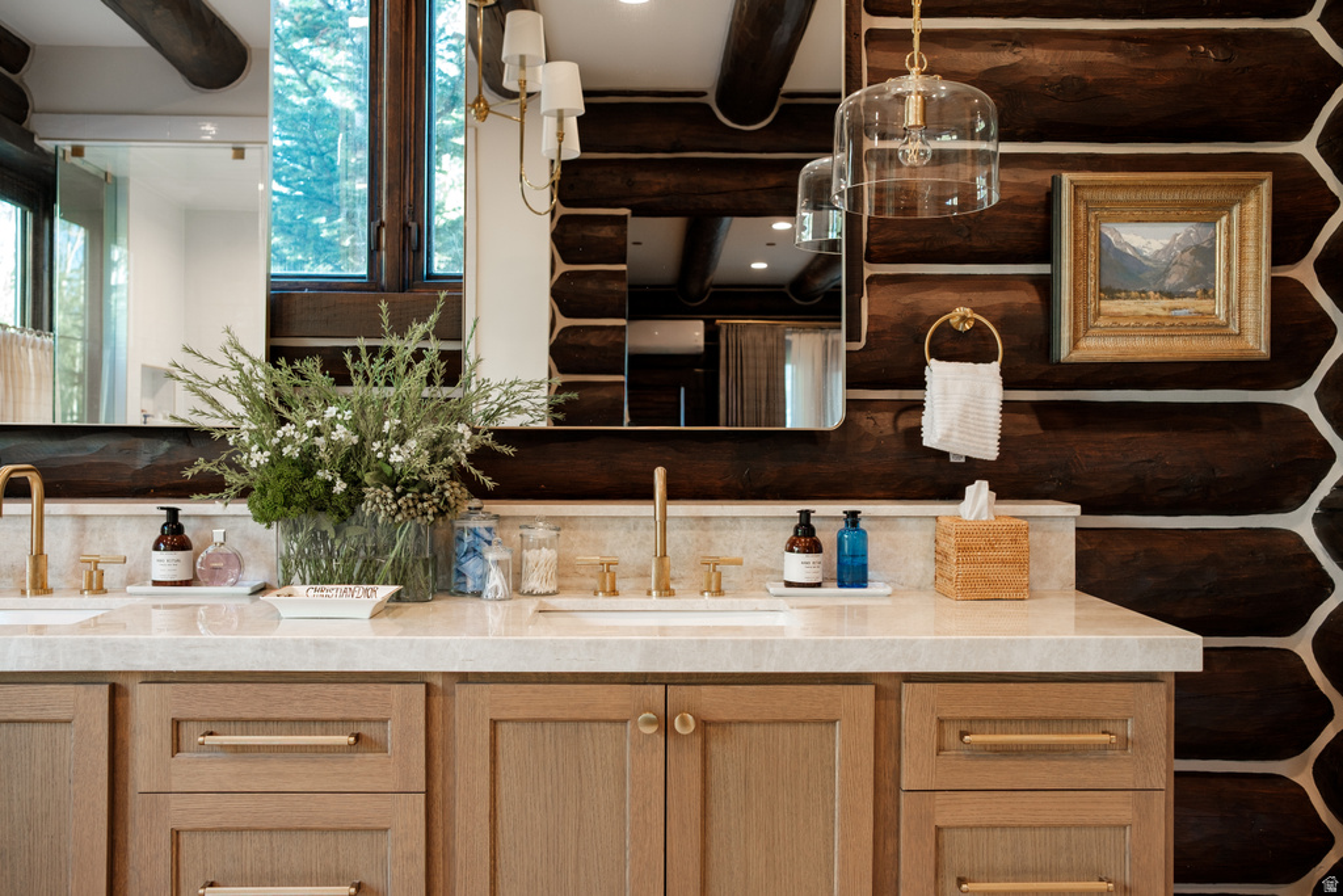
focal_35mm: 35
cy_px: 448
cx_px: 672
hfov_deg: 54.4
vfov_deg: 37.9
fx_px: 1306
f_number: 3.6
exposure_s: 1/13
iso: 400
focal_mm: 23
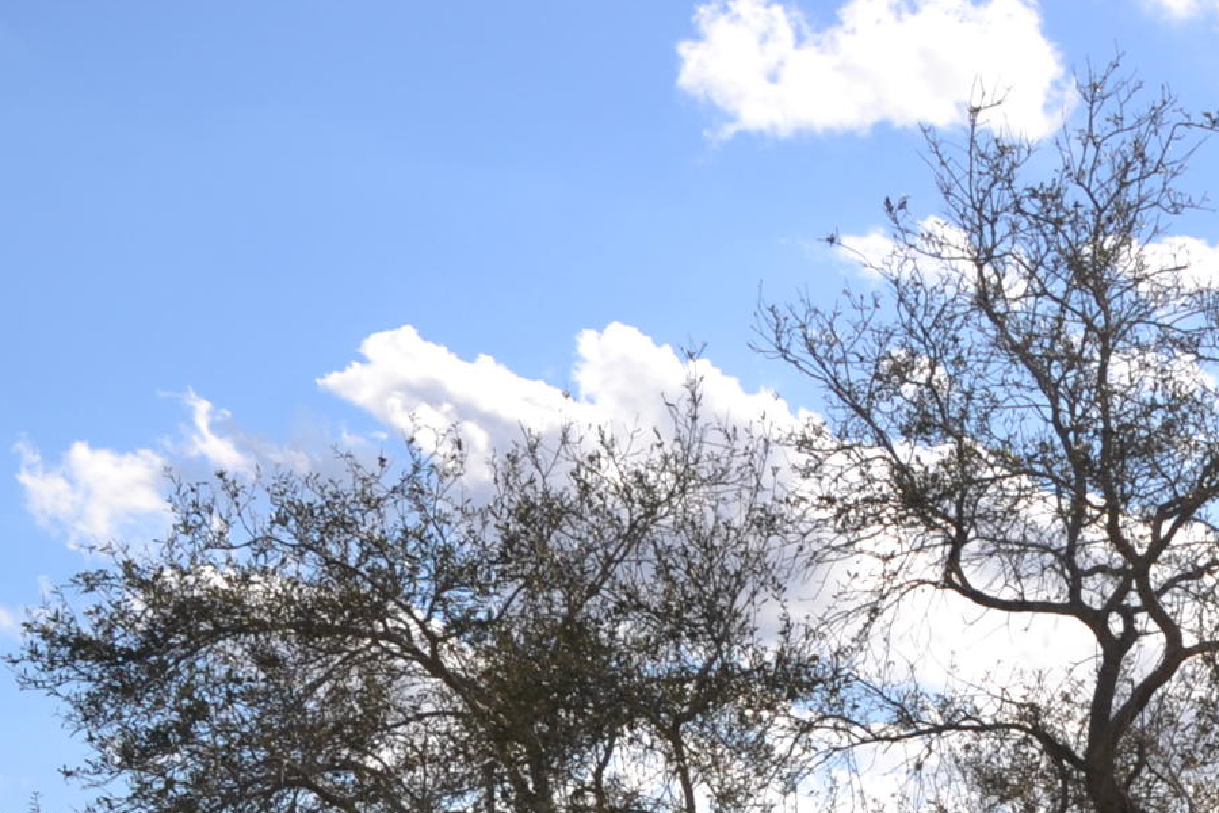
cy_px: 1285
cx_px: 1075
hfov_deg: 18.3
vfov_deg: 11.8
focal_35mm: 110
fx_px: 3724
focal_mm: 22
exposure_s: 1/250
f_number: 8
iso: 100
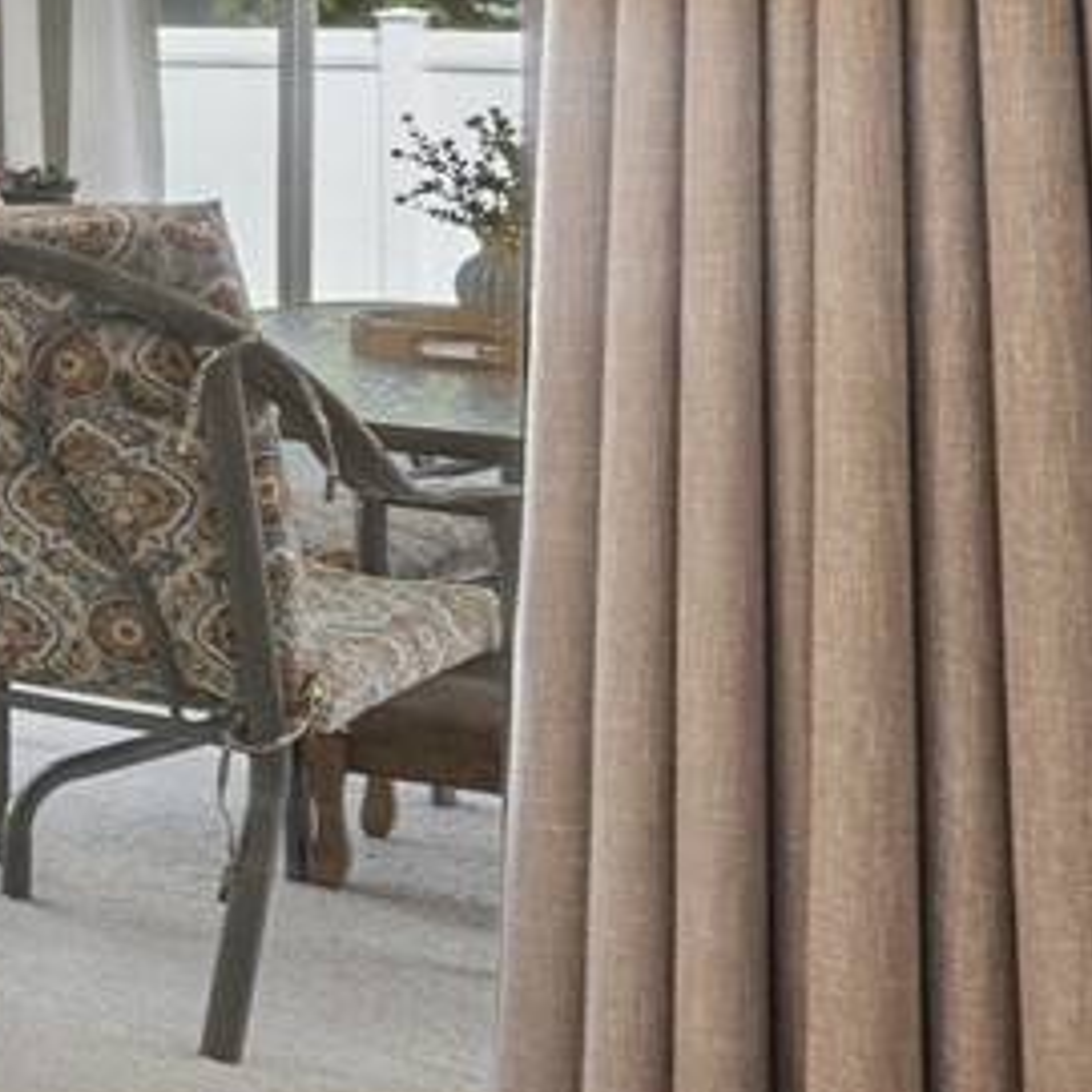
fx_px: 3034
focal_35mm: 85
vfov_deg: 19.7
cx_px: -2186
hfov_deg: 11.4
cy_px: -50
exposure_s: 1/13
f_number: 10
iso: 400
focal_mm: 16
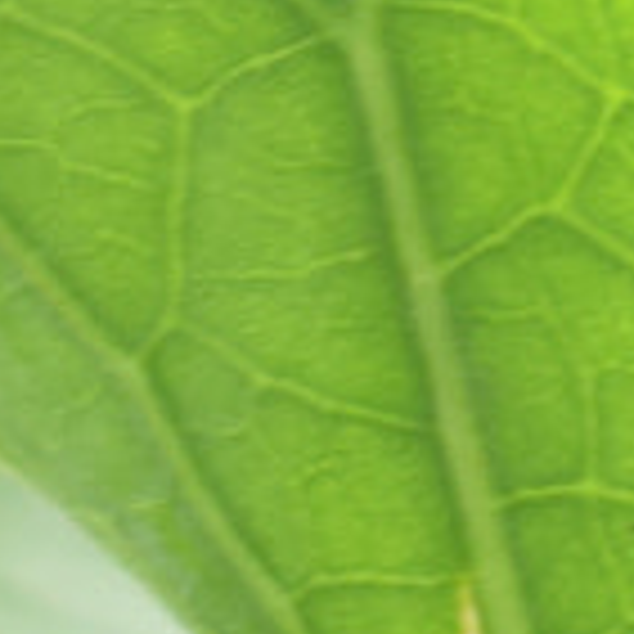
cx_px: 1210
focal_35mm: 577
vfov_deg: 3.0
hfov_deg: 3.0
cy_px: -247
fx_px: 11956
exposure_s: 1/160
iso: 100
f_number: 5.6
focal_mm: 40
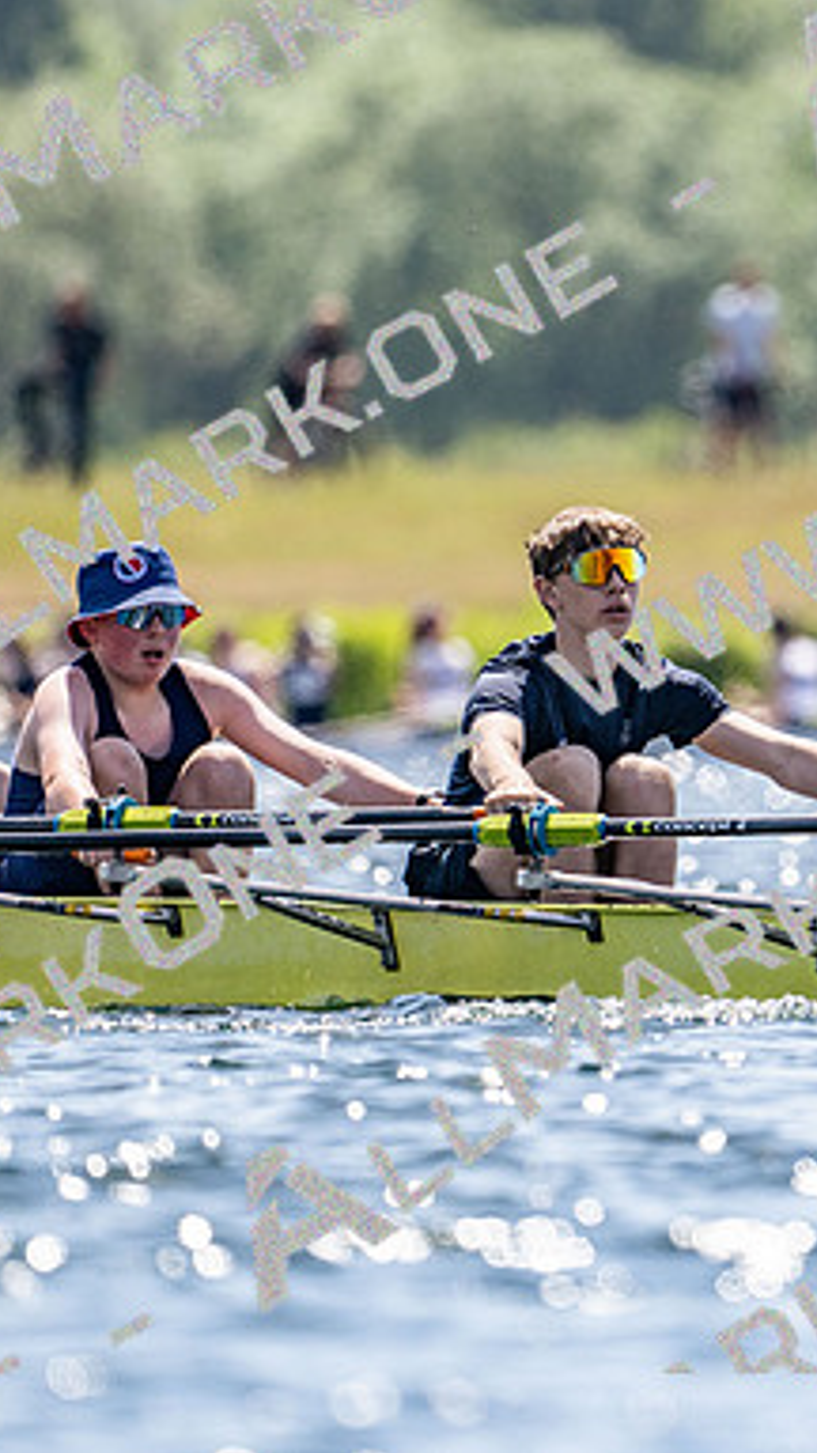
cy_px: 726
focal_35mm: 949
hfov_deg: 1.3
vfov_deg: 2.3
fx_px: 36549
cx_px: 1010
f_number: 4.5
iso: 220
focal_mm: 400
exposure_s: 1/2500
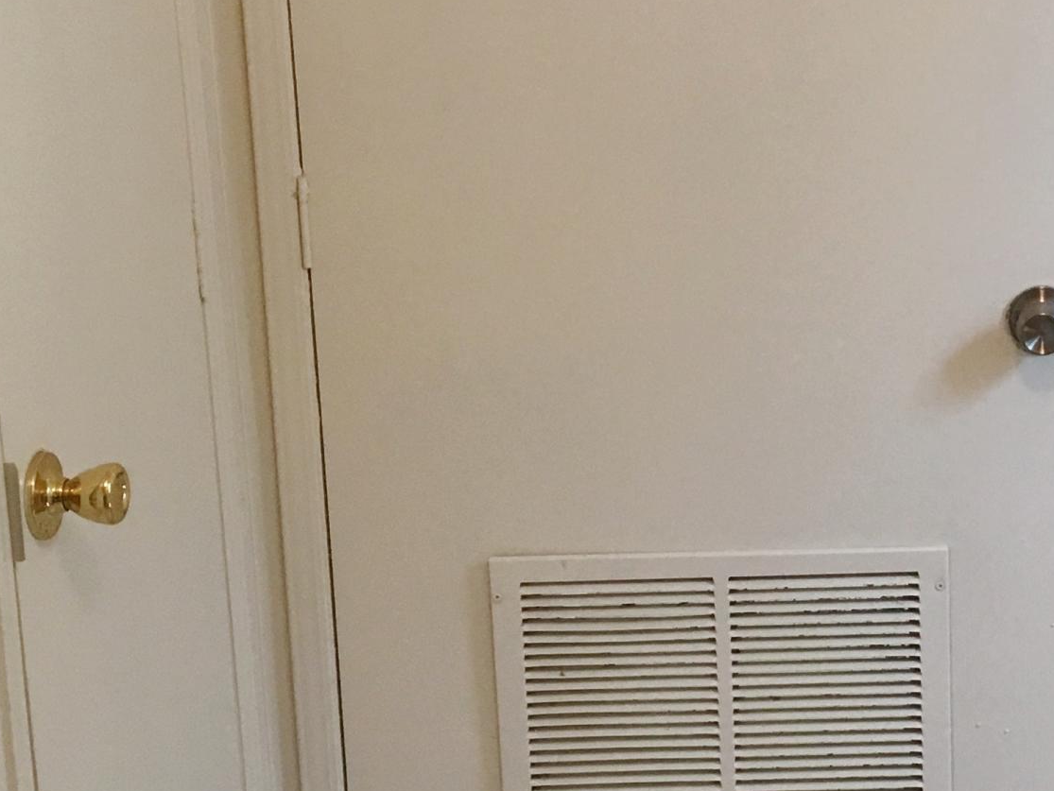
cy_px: 249
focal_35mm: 78
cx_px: 1121
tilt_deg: -13.1
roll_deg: -0.7
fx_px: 2376
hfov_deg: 23.6
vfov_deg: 18.8
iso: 40
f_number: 2.2
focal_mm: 4.15
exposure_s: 1/30
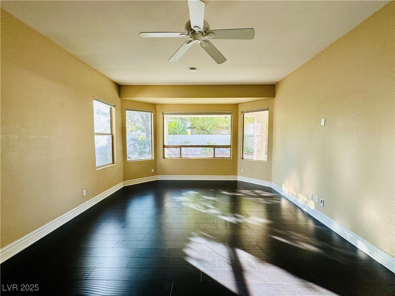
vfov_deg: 85.6
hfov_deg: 102.1
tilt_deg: -3.3
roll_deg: +0.8
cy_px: 148
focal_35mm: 14
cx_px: 198
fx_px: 160
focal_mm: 2.22
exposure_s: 1/120
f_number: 2.2
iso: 125
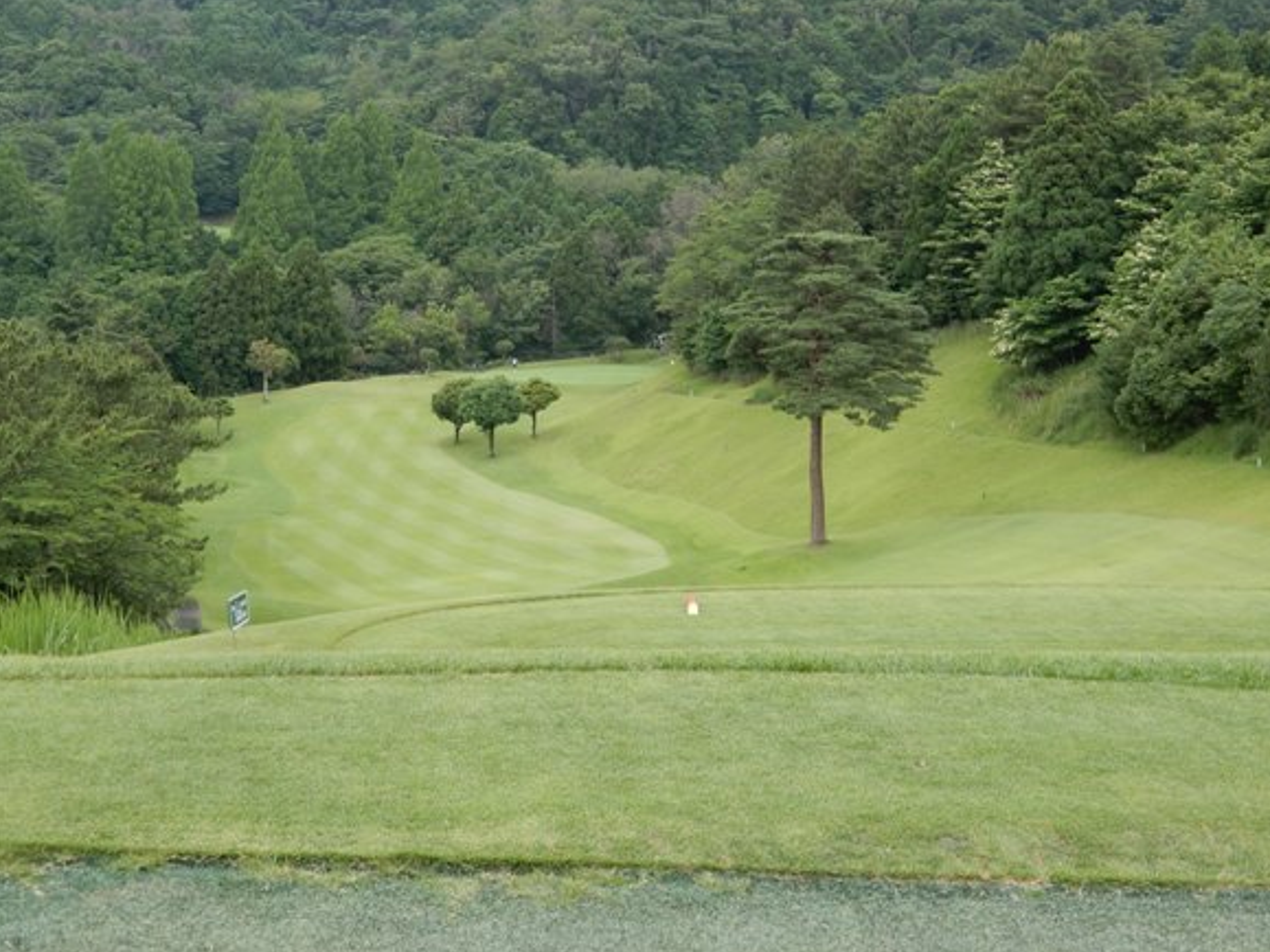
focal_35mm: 63
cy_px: 469
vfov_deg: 23.3
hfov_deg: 30.7
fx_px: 2311
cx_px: 623
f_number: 4.5
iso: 80
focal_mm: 10.2
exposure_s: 1/80
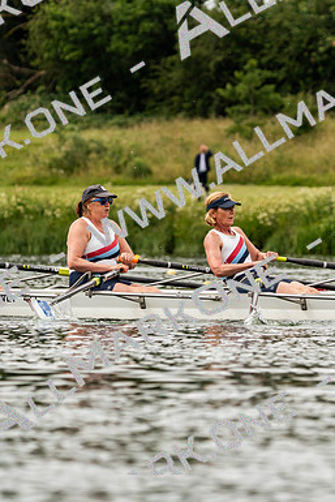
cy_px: 251
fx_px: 5634
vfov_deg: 5.1
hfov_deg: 3.4
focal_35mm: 404
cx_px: 248
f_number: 6.3
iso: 320
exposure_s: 1/2000
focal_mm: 268
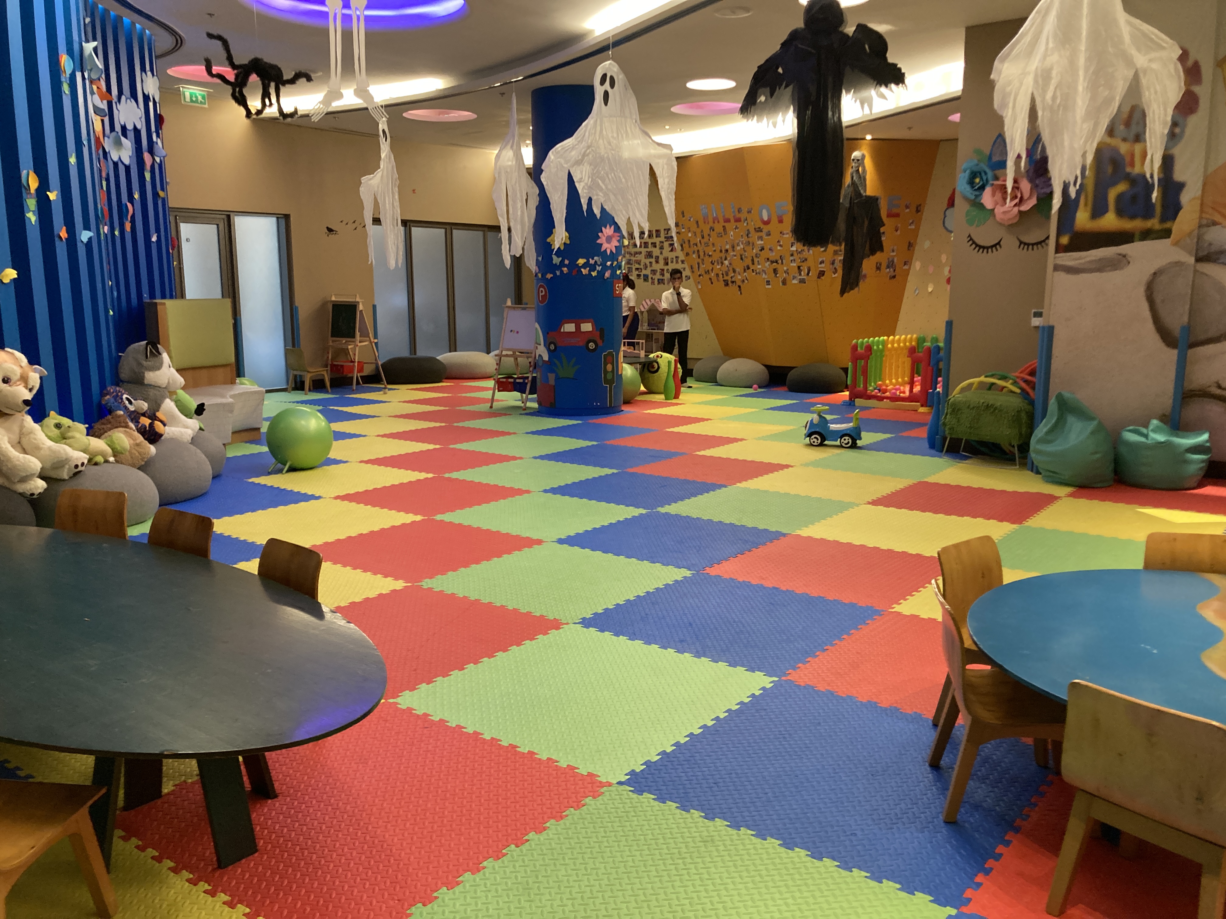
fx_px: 992
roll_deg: -0.2
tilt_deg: -9.5
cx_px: 613
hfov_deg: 63.4
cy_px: 460
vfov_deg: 49.7
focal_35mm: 28
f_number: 1.8
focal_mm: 3.99
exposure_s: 1/45
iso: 160
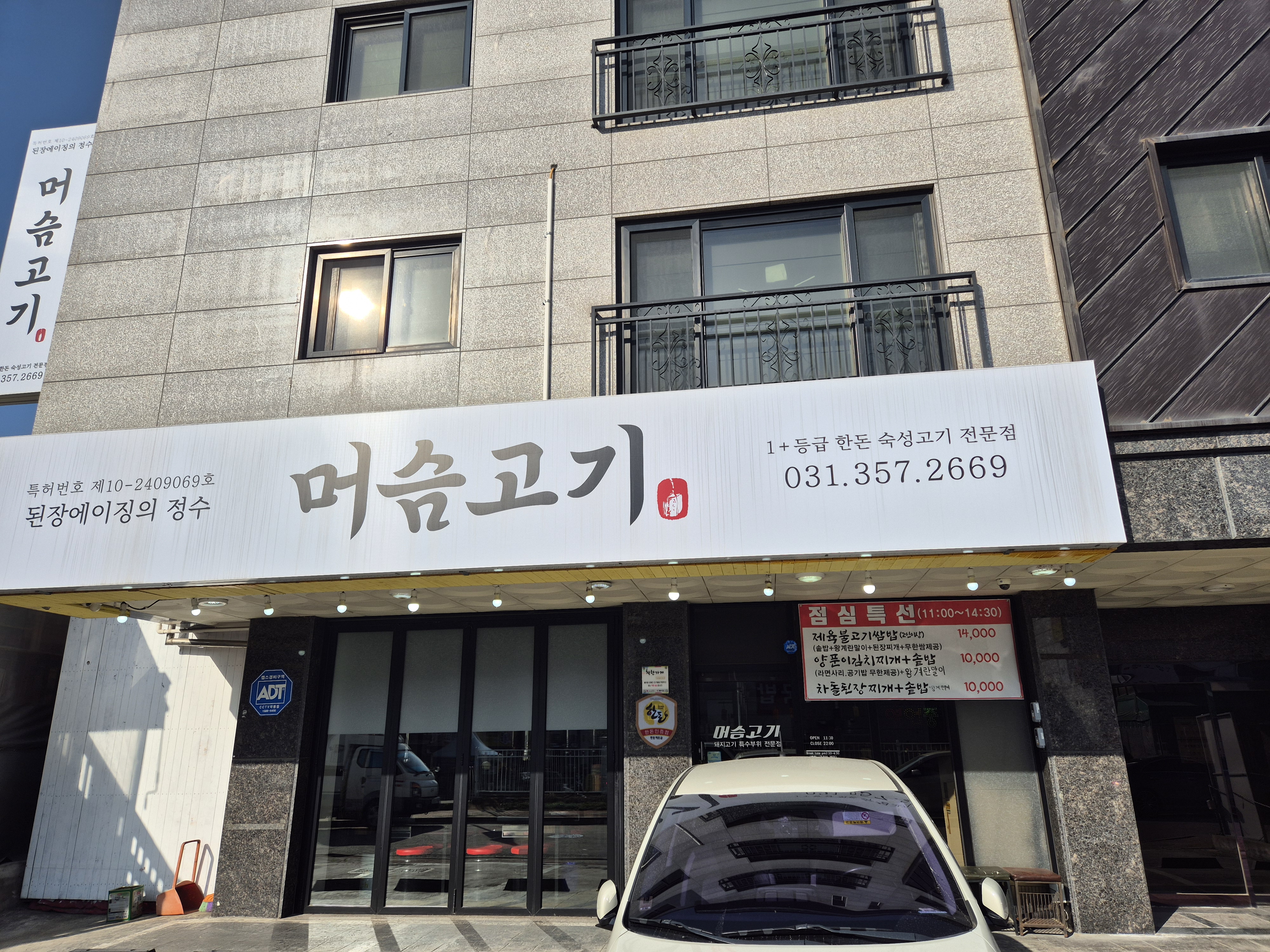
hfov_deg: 73.9
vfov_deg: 58.9
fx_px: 844
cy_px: 476
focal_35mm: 23
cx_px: 635
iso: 25
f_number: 1.8
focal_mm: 5.4
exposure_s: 1/3000
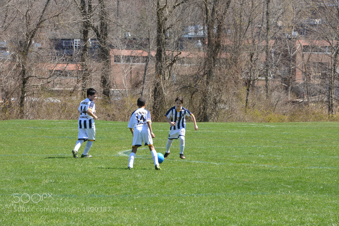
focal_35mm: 200
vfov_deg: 6.9
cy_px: 113
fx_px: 1883
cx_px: 170
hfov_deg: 10.3
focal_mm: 200
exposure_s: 1/160
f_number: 22
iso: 1000
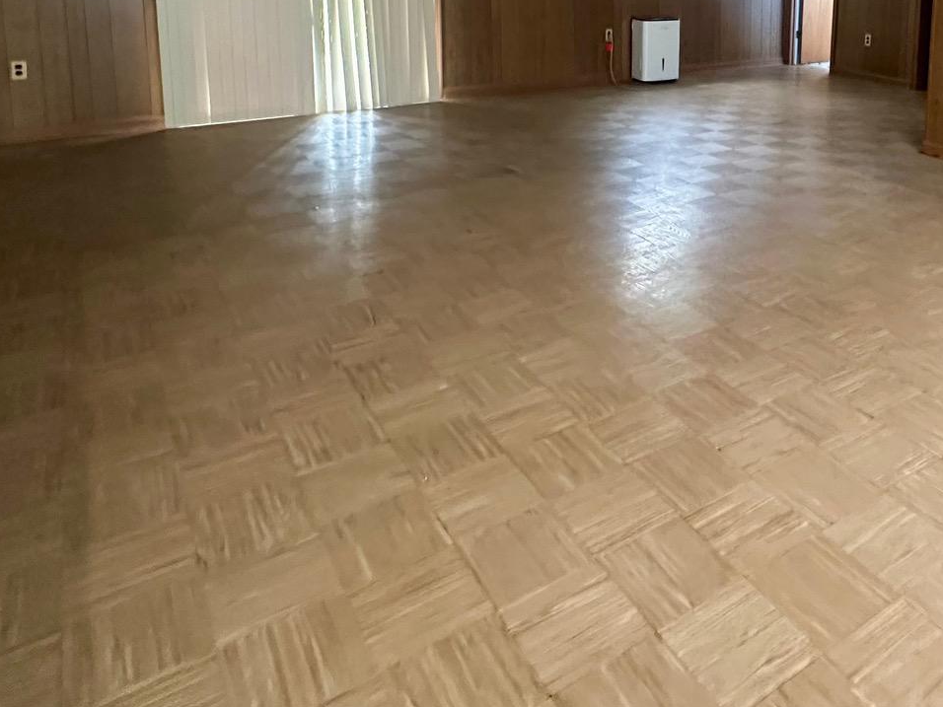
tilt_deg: -6.8
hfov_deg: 57.1
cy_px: 54
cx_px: 700
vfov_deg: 42.4
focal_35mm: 30
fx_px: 817
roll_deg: -1.4
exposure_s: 1/60
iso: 800
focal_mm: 2.22
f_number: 2.2
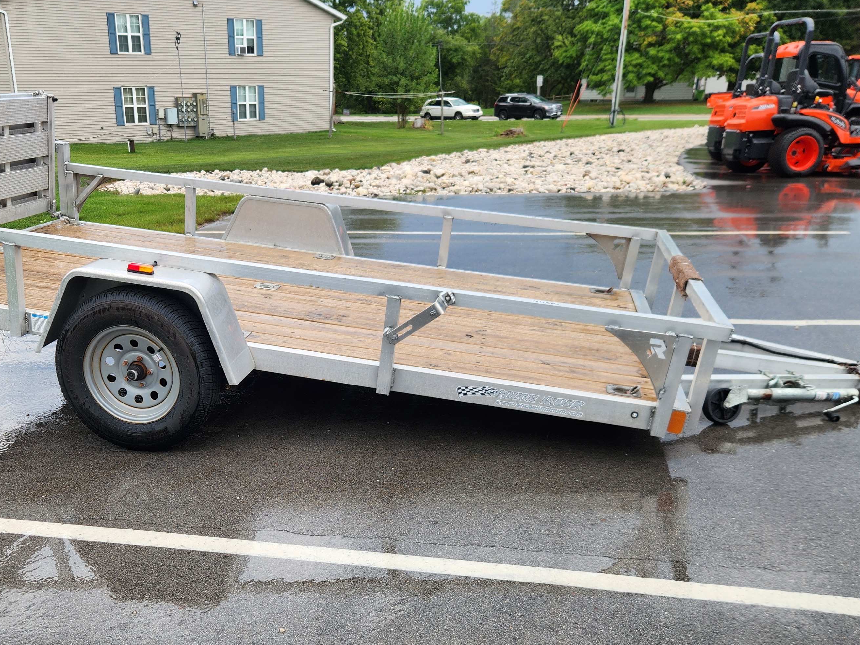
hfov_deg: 52.2
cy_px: 465
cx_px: 336
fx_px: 869
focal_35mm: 35
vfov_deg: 39.8
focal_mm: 5.4
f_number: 1.8
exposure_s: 1/443
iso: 20
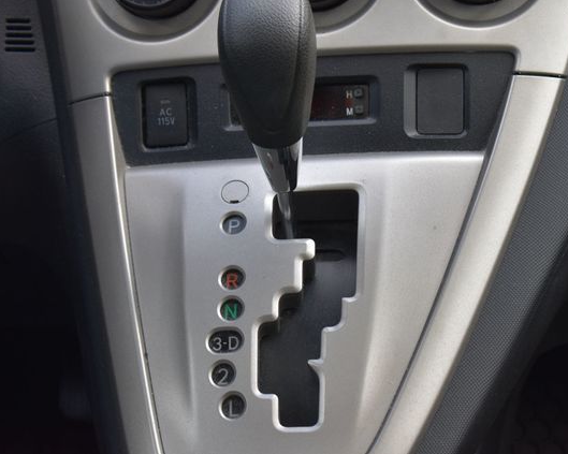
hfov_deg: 20.5
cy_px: 226
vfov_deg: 16.4
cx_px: 323
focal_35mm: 94
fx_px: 1573
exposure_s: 1/50
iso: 400
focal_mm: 55
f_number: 8
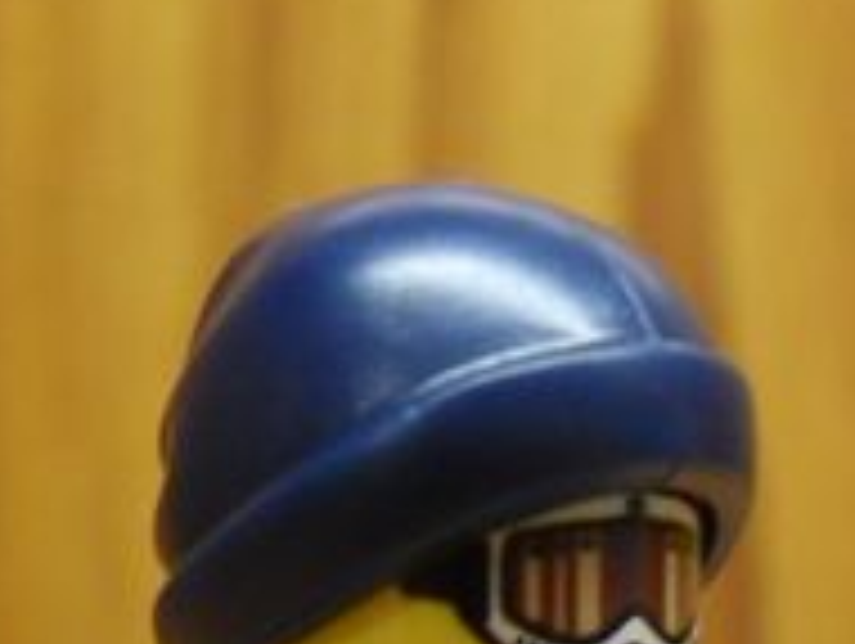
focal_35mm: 147
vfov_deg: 9.7
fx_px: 3635
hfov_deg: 13.4
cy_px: 1103
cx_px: 590
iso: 200
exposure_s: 1/20
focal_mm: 6.2
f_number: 2.8
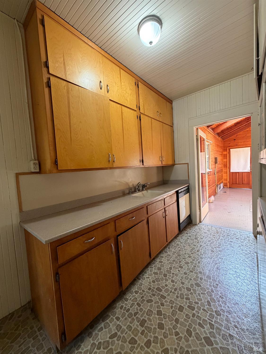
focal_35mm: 14
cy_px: 177
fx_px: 143
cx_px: 133
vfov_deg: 102.0
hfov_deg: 85.7
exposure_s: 1/60
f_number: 2.2
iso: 500
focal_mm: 2.22
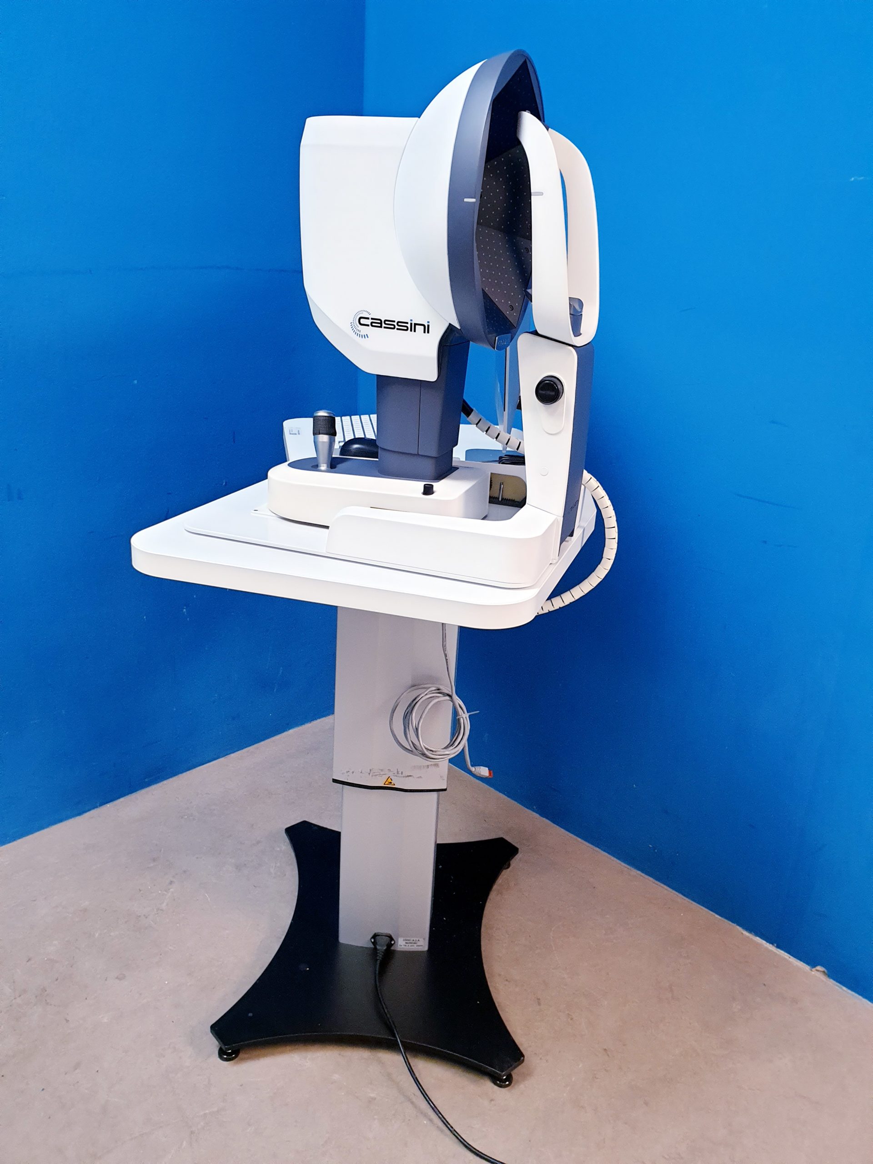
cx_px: 436
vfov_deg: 67.3
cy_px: 582
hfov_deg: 53.1
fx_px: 874
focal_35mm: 26
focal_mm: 4.3
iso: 200
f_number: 2.4
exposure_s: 1/50
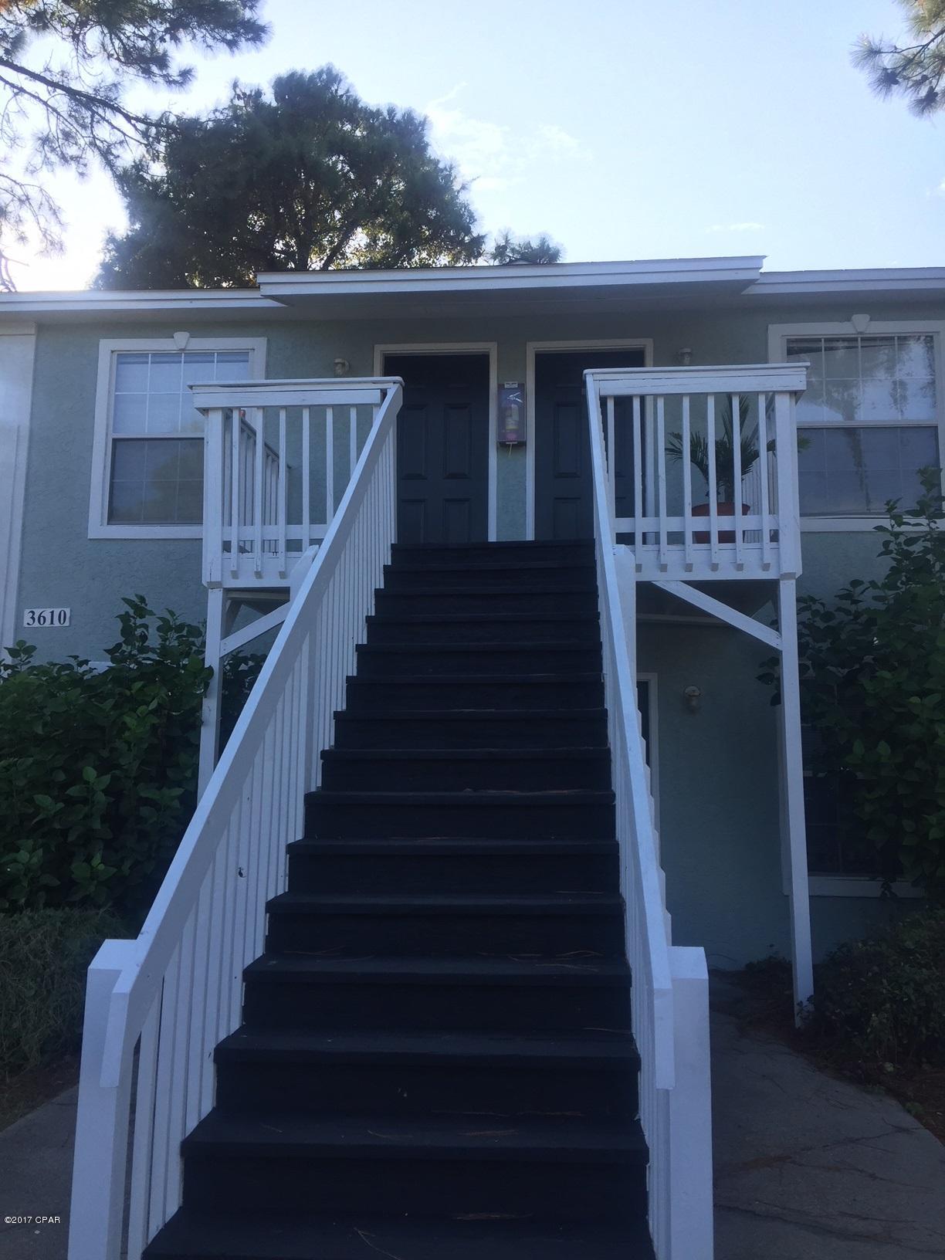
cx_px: 472
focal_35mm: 29
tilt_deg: +10.2
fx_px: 1056
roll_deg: -1.6
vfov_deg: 61.7
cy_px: 630
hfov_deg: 48.2
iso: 32
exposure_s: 1/648
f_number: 2.2
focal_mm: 4.15
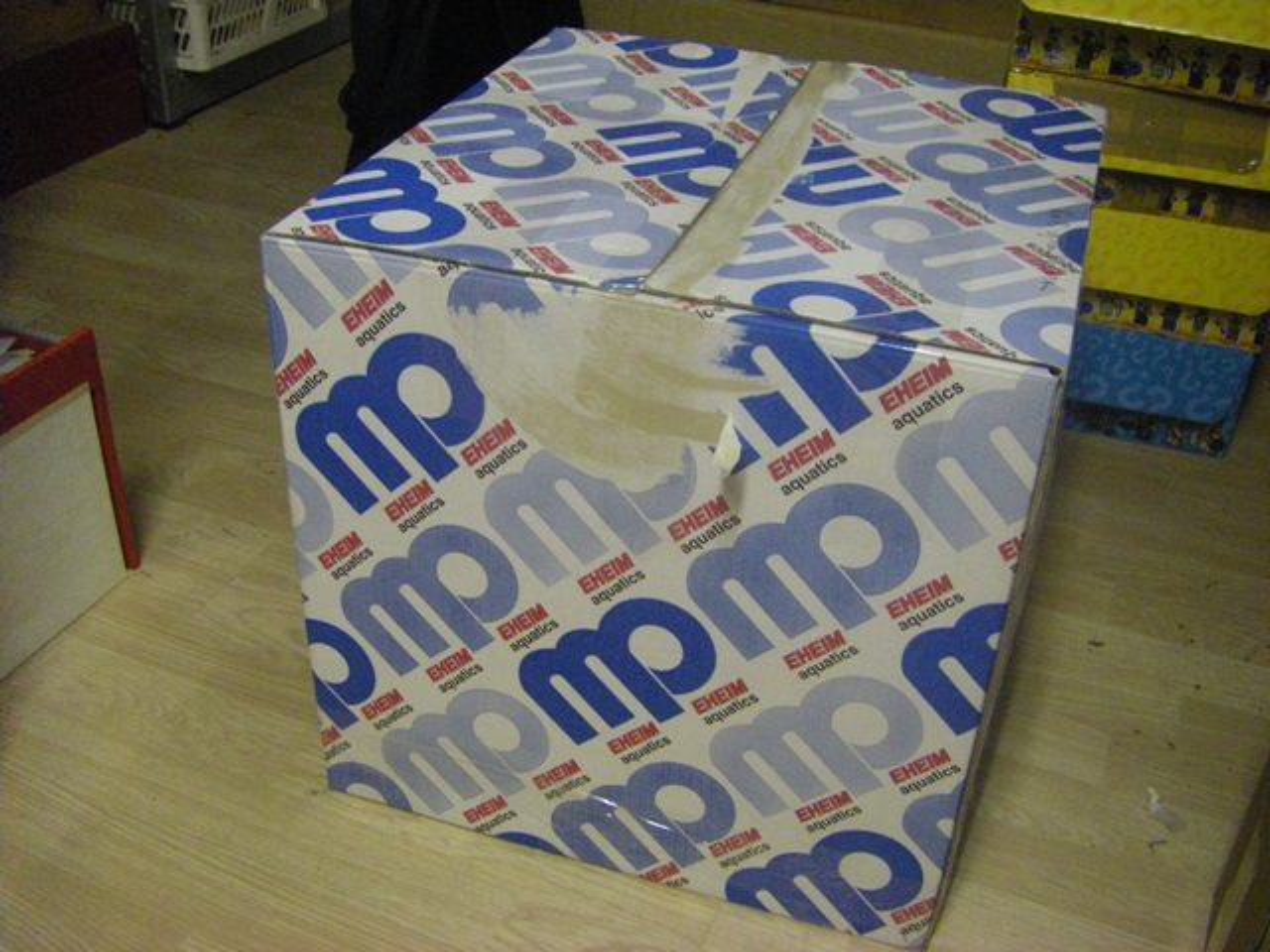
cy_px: 476
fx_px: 1394
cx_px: 635
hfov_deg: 49.0
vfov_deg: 37.7
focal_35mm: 38
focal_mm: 6.3
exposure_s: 1/40
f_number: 3.5
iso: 800
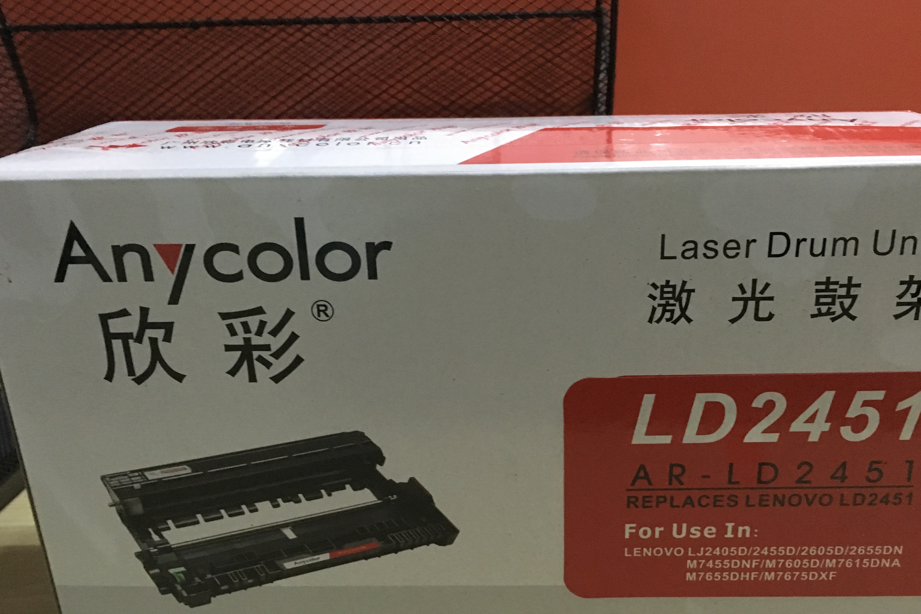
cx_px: 516
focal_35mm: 35
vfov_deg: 37.6
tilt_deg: -20.8
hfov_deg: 54.3
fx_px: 895
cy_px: 386
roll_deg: +1.1
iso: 250
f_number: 2.2
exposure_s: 1/17
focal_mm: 4.15
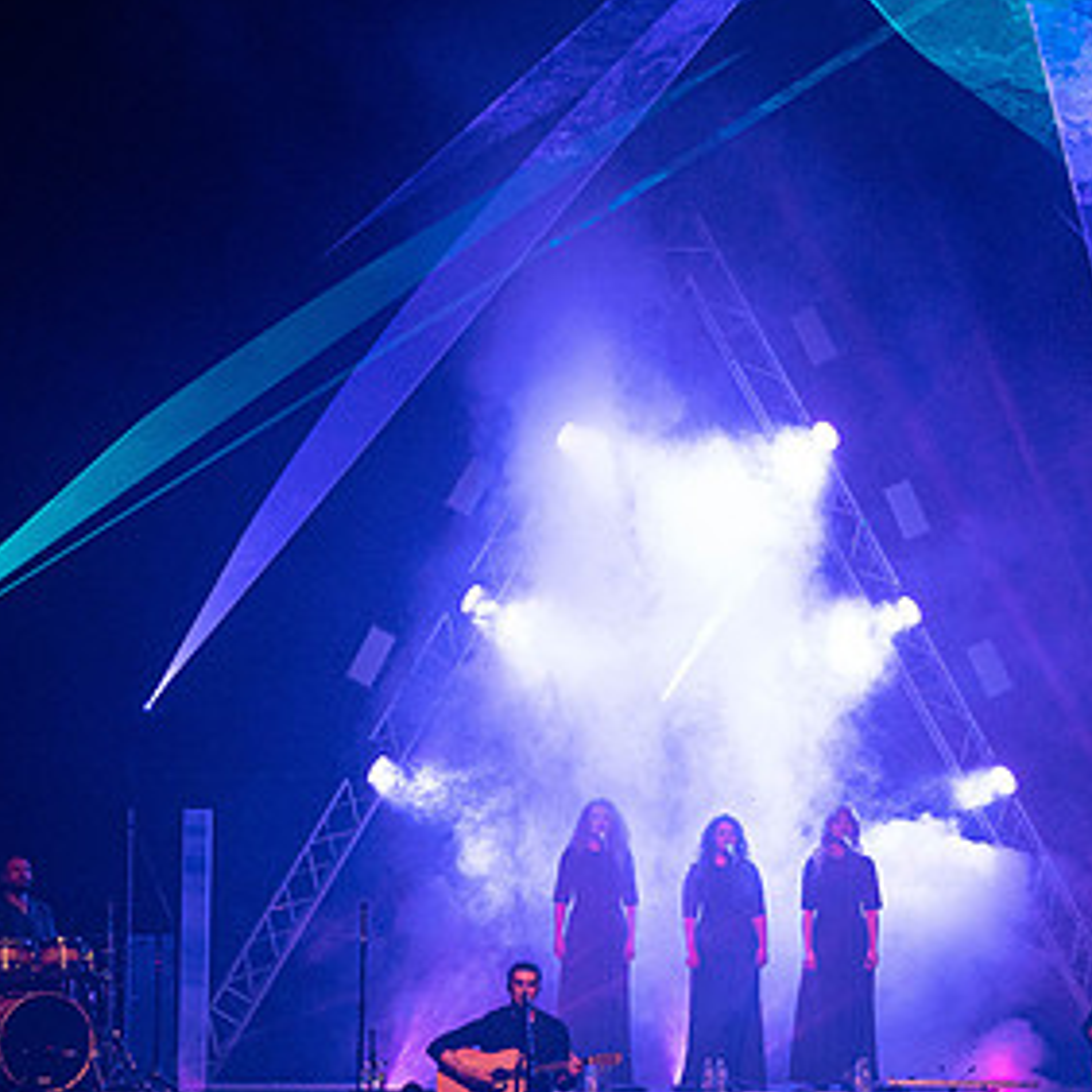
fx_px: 5996
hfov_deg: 10.4
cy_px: 645
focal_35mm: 168
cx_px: 798
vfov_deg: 10.4
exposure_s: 1/250
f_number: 5.6
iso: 6400
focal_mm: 96
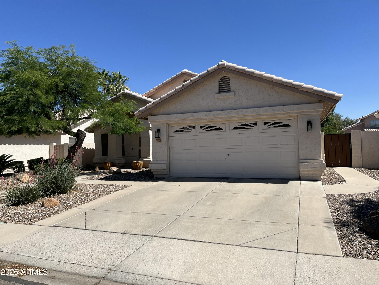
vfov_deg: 53.1
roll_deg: +1.7
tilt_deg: -0.5
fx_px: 285
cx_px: 190
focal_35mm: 26
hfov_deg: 67.3
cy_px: 142
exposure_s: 1/4149
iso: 50
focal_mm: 5.1
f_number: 1.6
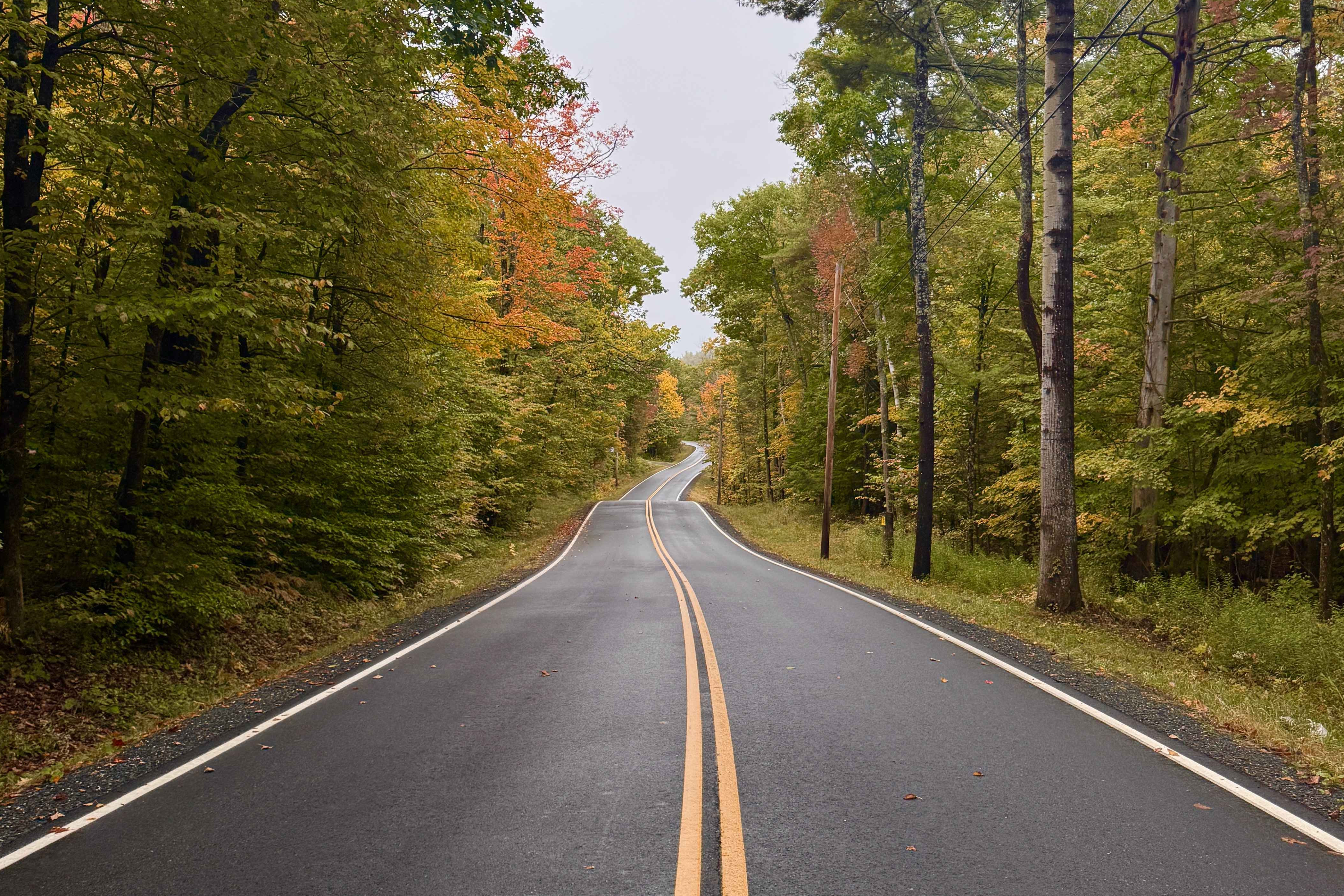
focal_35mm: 34
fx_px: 1269
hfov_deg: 55.8
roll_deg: -1.0
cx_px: 665
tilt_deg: -3.1
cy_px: 441
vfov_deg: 38.9
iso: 200
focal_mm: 6.76
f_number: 1.78
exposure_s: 1/121
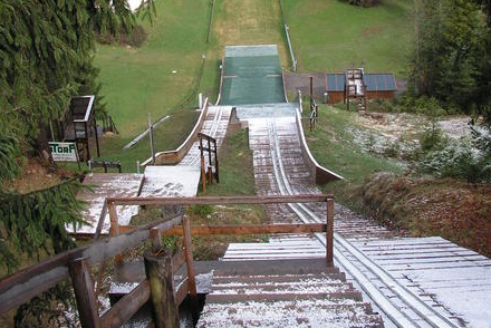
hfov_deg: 38.9
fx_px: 696
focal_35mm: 51
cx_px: 247
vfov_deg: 25.7
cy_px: 37
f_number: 4.8
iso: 50
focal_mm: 6
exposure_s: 1/100
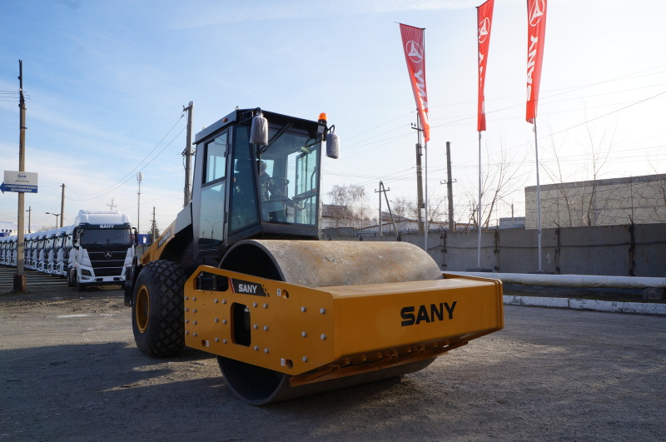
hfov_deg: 67.5
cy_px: 221
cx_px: 333
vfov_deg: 47.8
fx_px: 499
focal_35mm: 27
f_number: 13
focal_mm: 18
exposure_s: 1/100
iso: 200
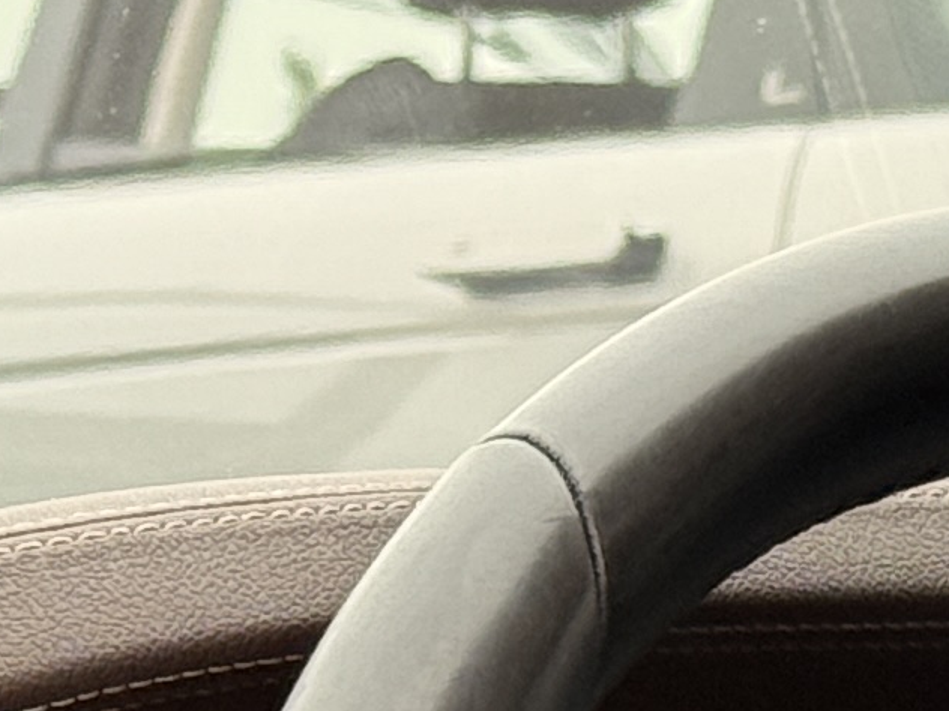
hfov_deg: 6.4
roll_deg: -0.2
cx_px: 1470
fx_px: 8389
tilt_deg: -6.1
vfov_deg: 4.8
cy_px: 1300
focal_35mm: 306
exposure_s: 1/114
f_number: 1.78
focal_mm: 6.76
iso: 160
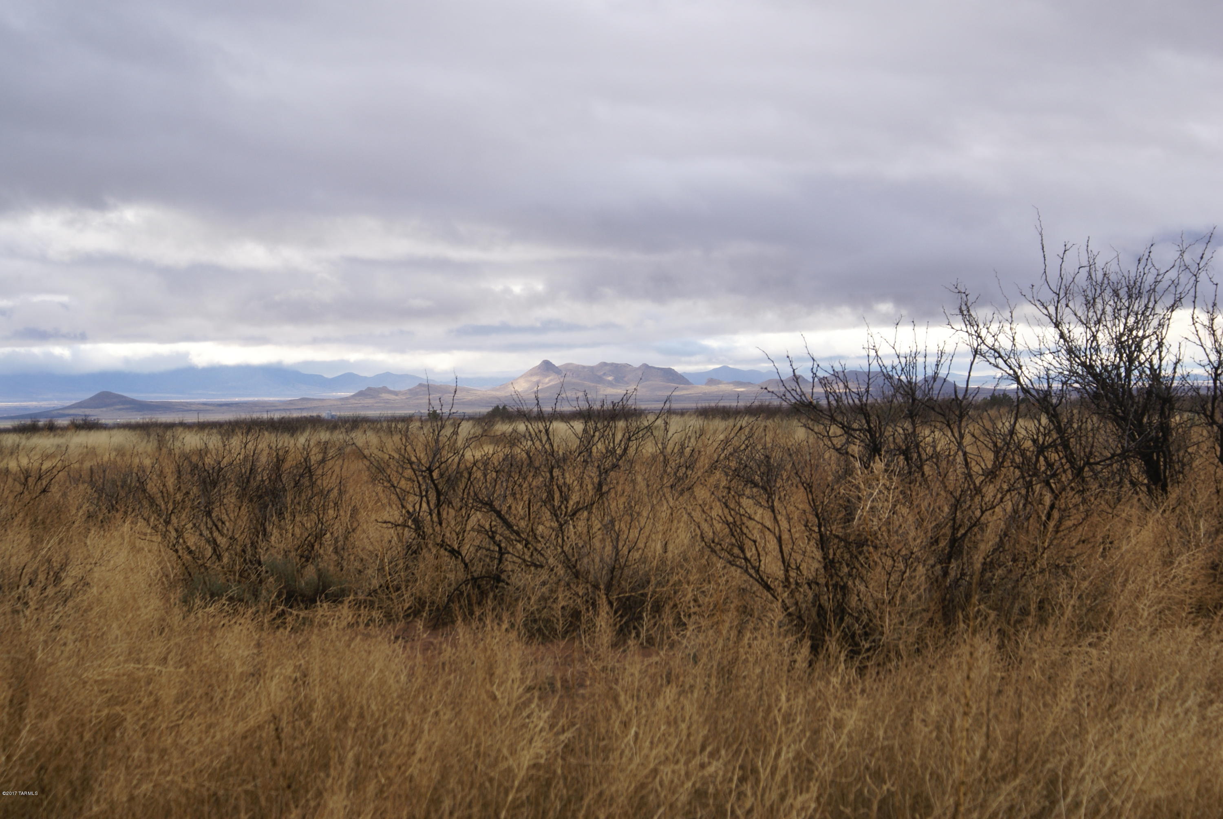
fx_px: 3571
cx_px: 612
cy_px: 410
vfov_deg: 13.1
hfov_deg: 19.4
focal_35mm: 105
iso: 100
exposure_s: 1/160
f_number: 7.1
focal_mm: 70
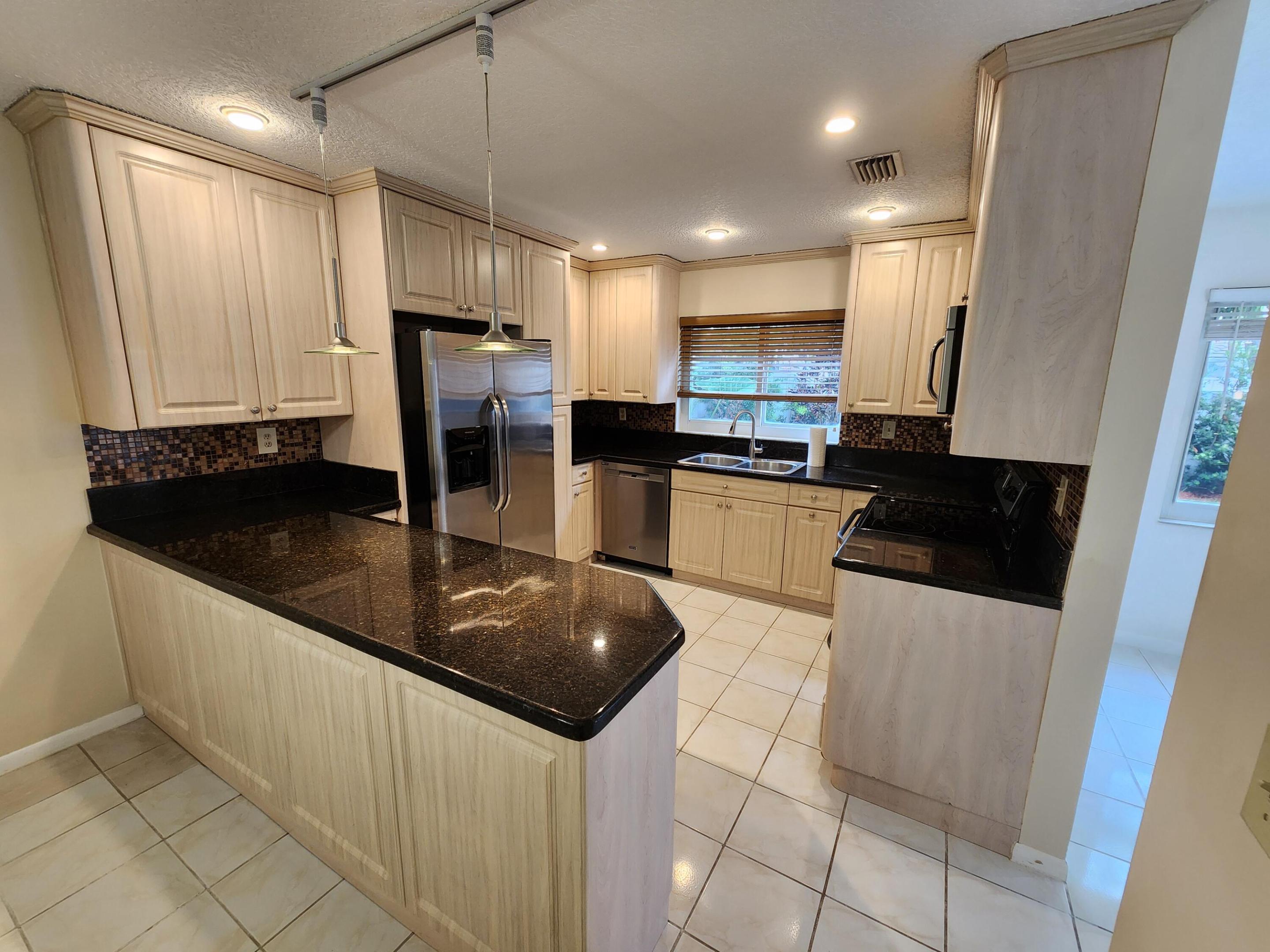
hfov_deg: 106.2
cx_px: 635
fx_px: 477
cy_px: 476
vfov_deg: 89.9
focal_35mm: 13
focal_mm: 2.2
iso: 200
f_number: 2.2
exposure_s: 1/60
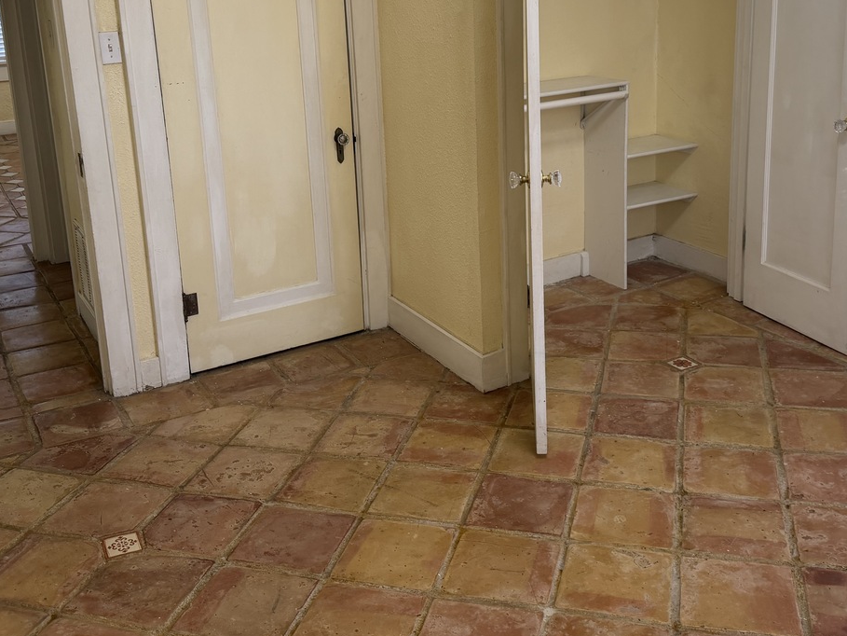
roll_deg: +1.5
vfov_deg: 37.1
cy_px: 183
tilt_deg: -12.7
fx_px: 930
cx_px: 445
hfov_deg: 49.0
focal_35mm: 38
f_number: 1.78
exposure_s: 1/60
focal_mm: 6.76
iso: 125
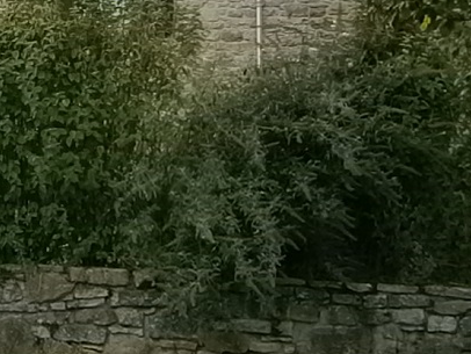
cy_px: 34
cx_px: -360
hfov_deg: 13.4
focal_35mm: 133
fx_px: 1811
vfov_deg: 11.1
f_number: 3.1
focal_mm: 6.4
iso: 80
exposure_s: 1/200
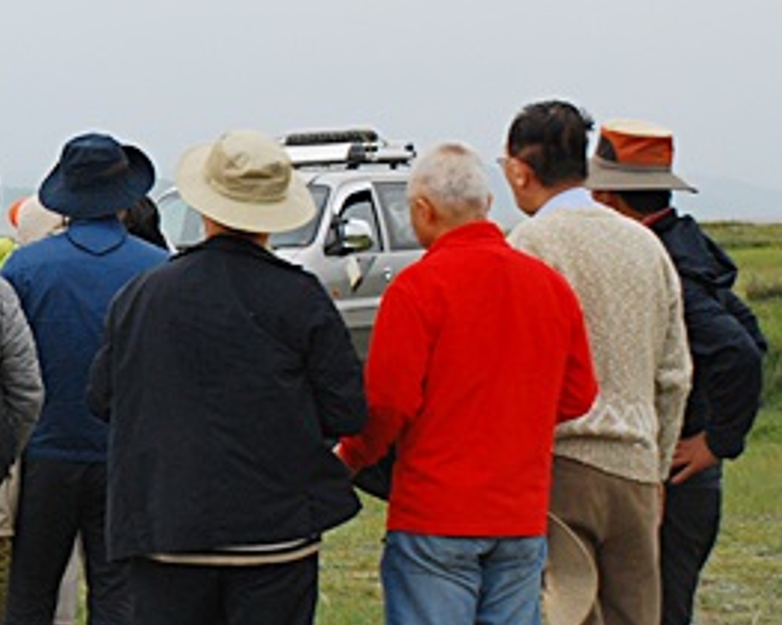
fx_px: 4764
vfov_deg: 7.5
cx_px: -321
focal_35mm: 206
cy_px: 238
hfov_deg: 9.2
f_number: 6.3
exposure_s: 1/320
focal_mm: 48
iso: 400
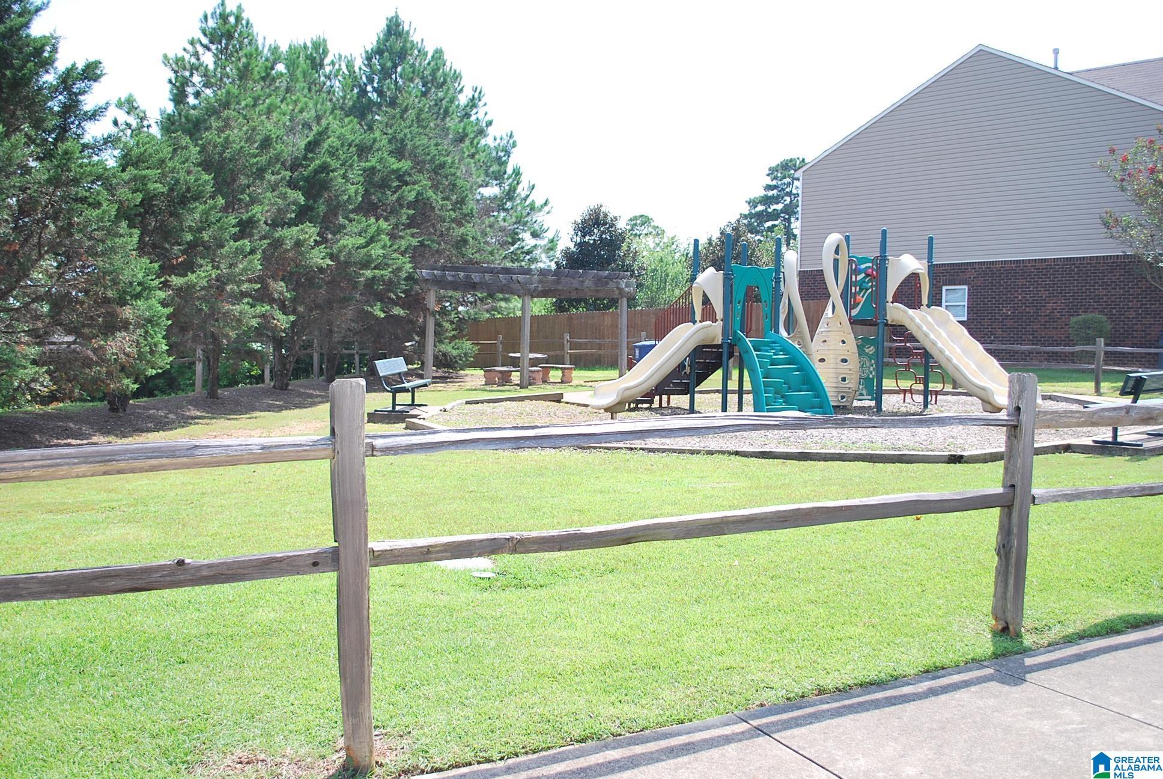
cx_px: 582
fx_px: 1067
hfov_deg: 57.2
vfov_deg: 40.1
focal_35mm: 33
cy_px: 390
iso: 100
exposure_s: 1/250
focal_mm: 22
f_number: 8
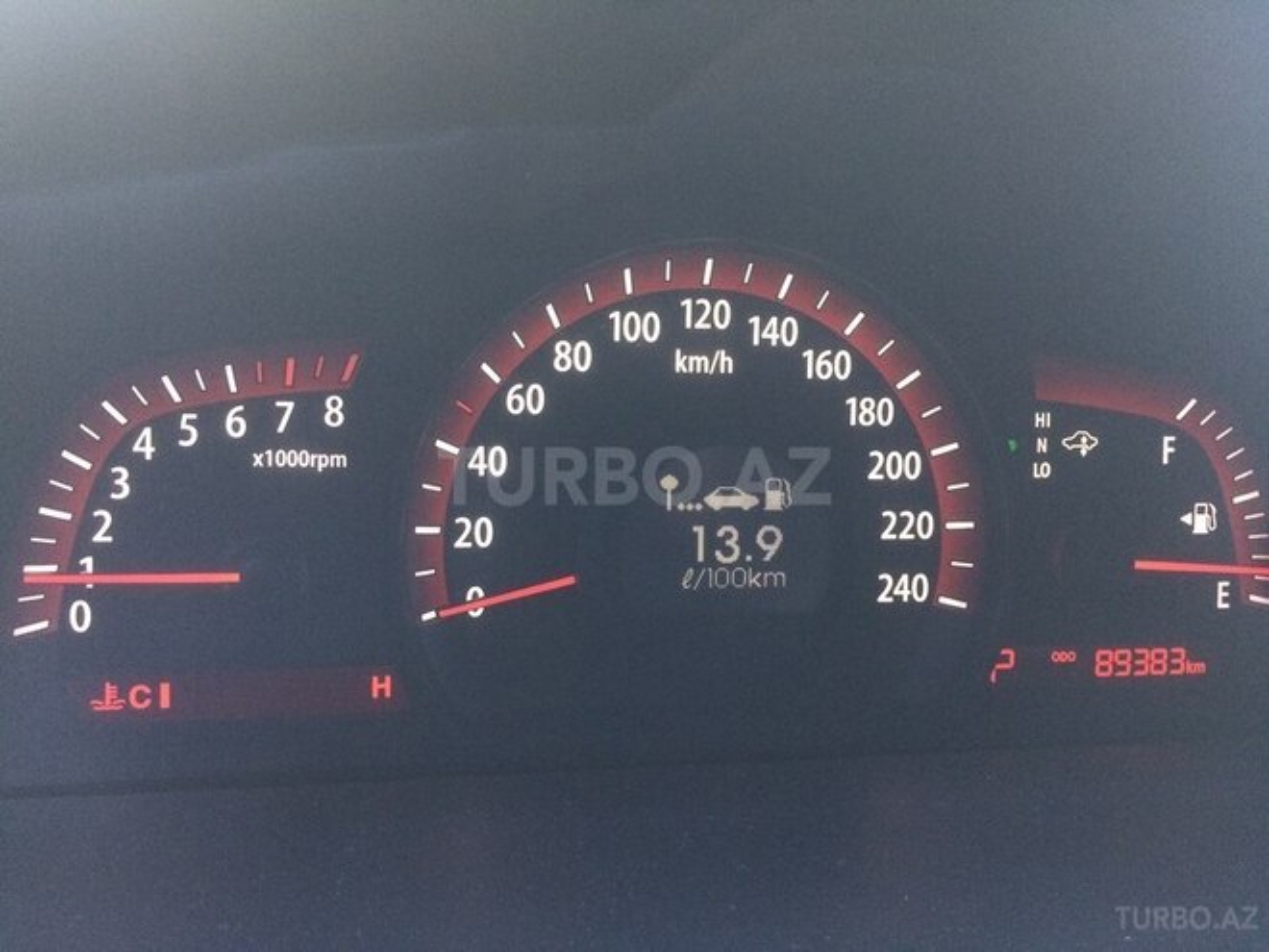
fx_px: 1063
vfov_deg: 48.2
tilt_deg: -23.3
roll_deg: -5.5
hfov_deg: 61.7
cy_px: 476
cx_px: 634
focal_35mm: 29
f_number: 2.2
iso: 200
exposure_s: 1/33
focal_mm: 4.15
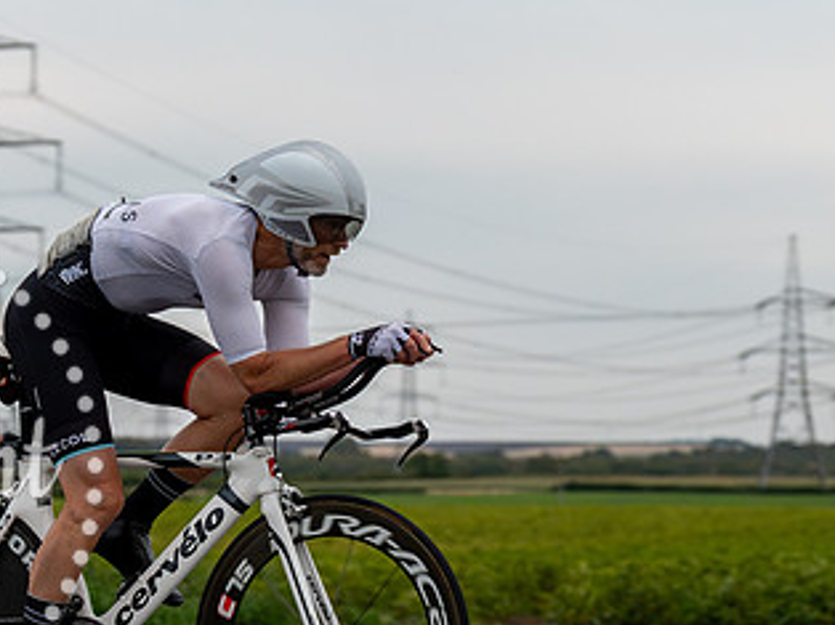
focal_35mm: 155
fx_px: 3736
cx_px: 296
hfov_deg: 12.7
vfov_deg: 9.6
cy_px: 308
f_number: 3.5
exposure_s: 1/800
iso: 1600
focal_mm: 70
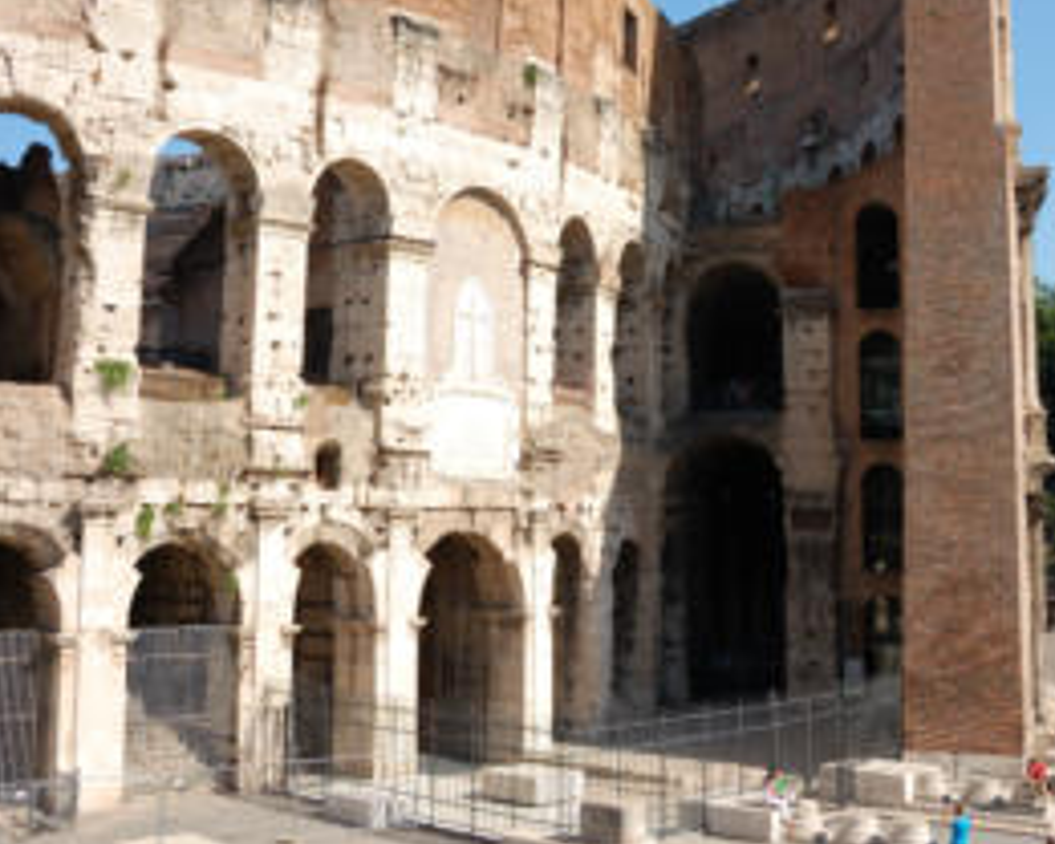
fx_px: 1624
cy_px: 308
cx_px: 523
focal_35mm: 52
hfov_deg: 36.0
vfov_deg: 29.0
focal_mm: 24
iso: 200
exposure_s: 1/200
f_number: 11
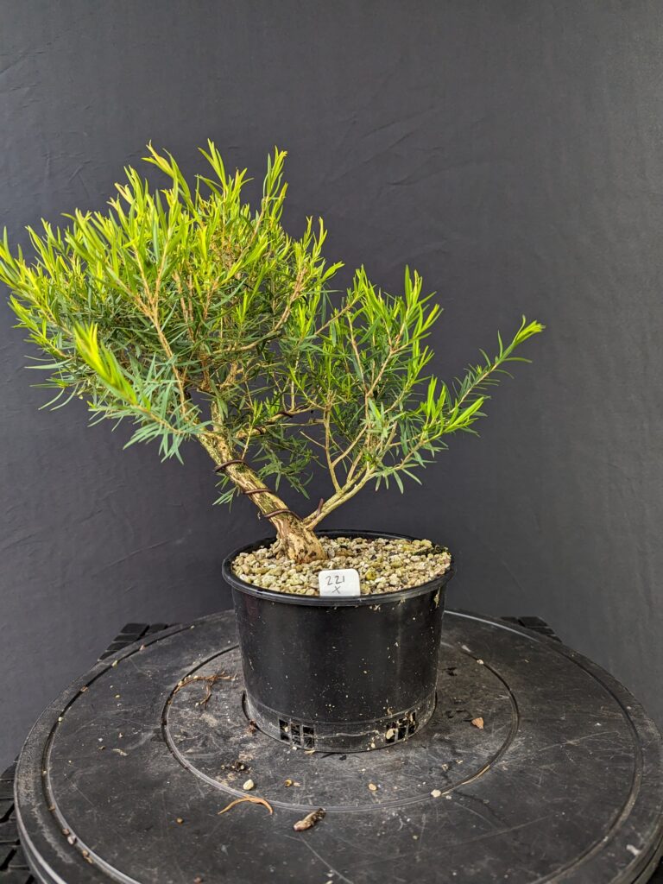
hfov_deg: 56.8
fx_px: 613
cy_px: 442
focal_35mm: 24
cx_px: 332
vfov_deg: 71.6
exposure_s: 1/100
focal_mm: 6.81
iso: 128
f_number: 1.85
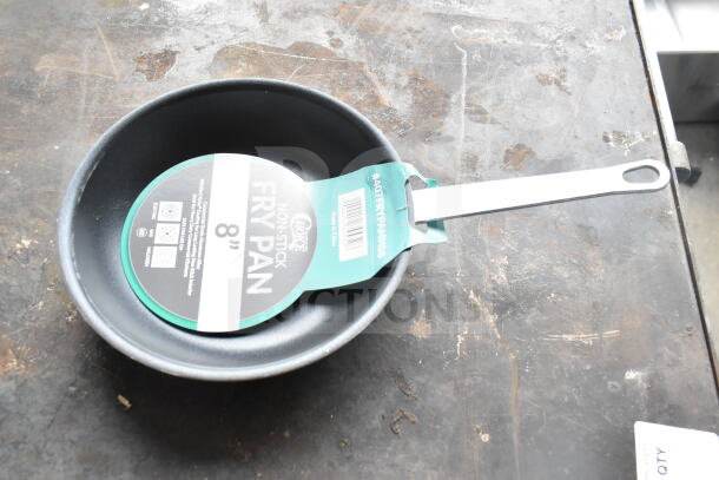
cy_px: 240
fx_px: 599
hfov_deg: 61.9
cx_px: 360
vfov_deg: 43.6
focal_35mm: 30
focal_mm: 20
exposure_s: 1/200
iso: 1600
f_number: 7.1
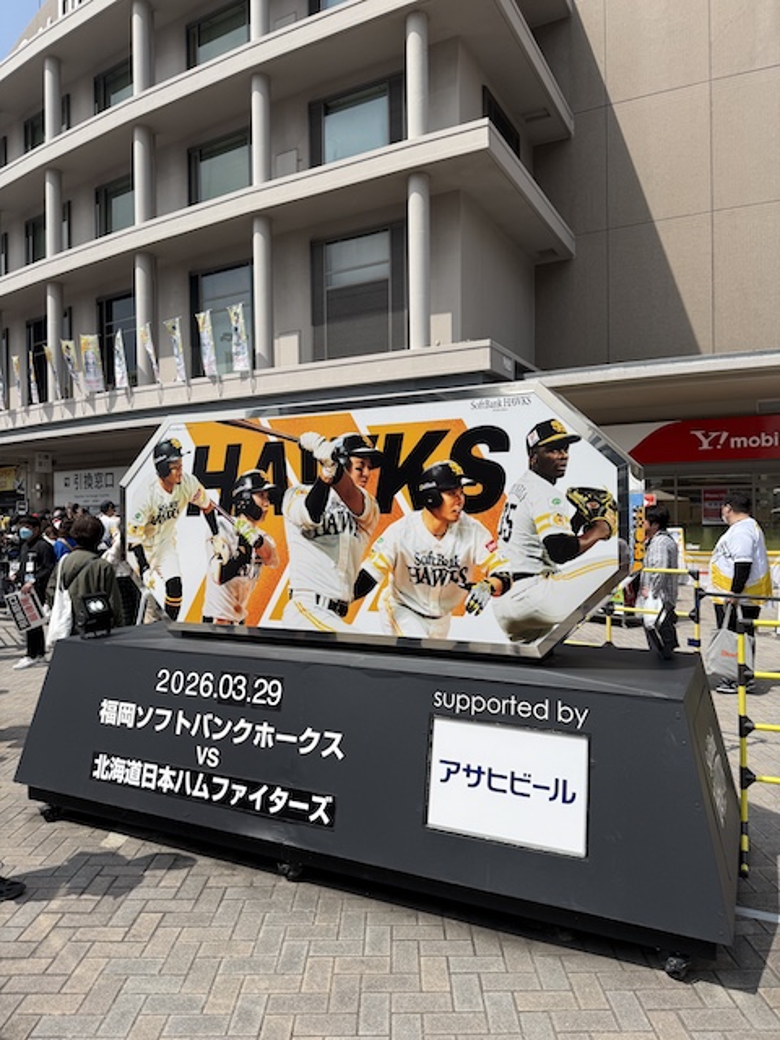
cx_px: 390
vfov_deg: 71.6
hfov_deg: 56.8
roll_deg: -0.6
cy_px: 520
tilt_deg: +0.1
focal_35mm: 24
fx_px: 721
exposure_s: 1/5319
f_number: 1.78
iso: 80
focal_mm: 6.76
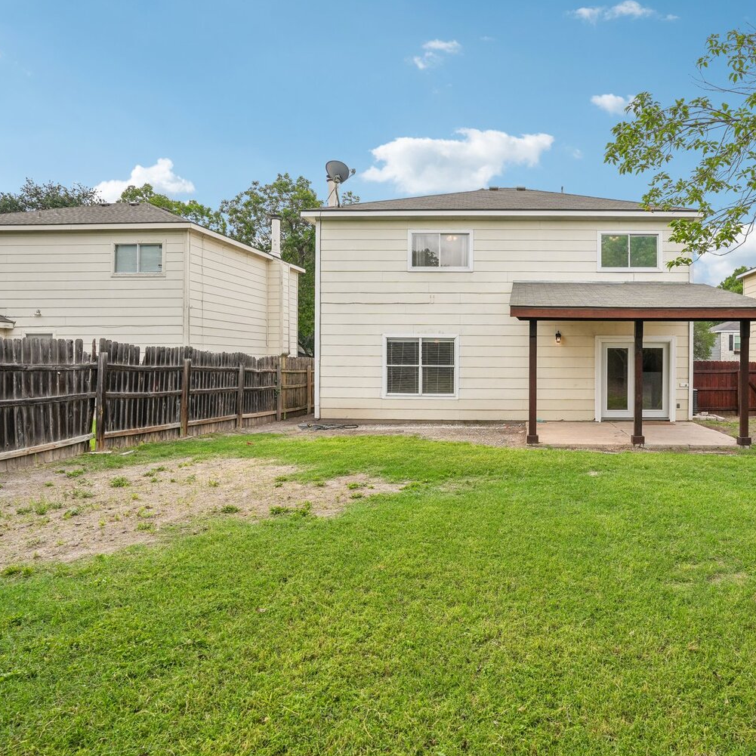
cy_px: 369
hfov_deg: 67.2
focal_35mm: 22
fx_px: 544
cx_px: 520
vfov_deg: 69.6
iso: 200
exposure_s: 1/250
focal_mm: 16
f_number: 8
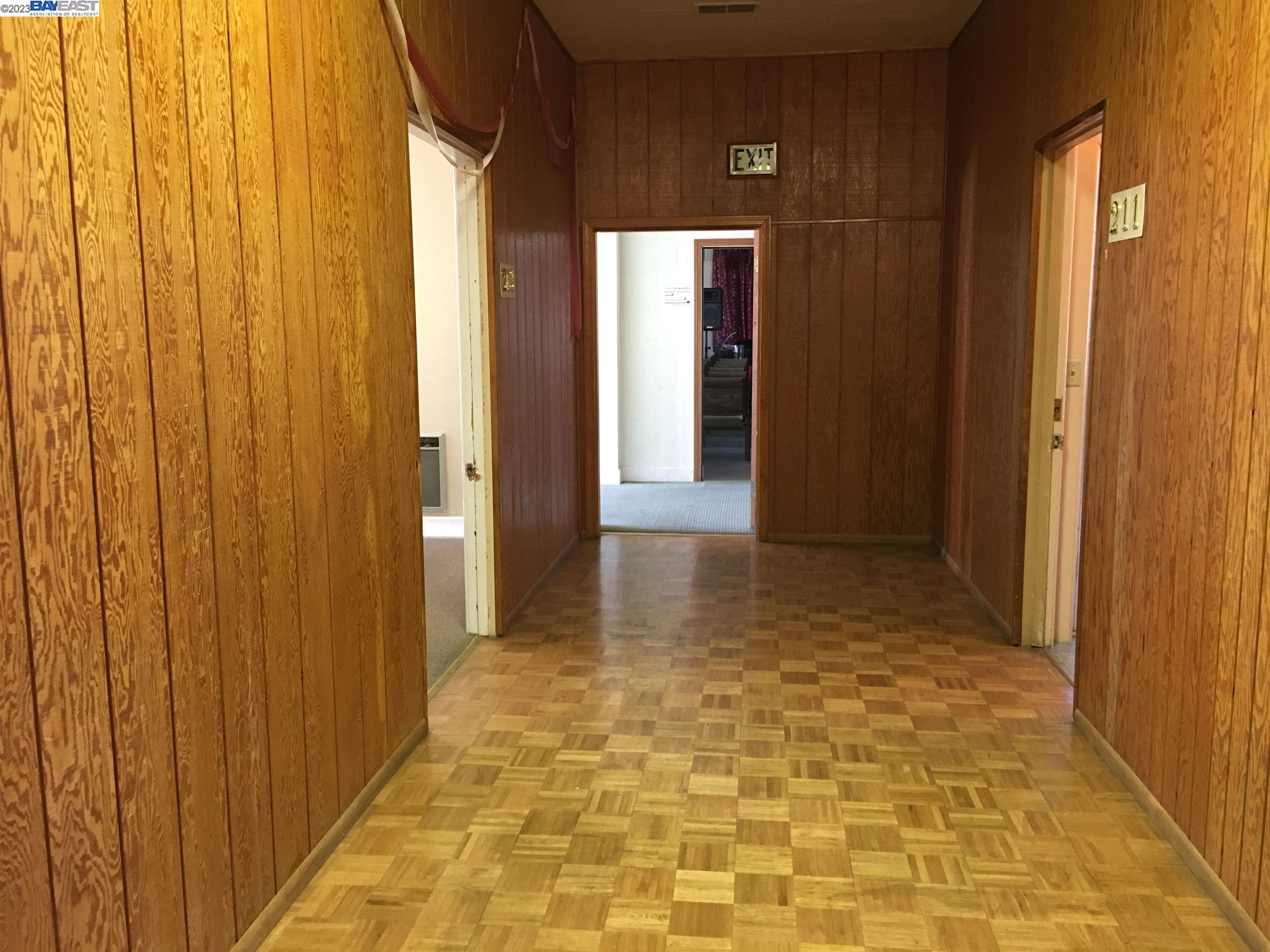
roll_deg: +0.6
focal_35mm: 29
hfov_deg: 61.7
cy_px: 476
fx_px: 1064
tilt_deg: -7.9
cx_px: 635
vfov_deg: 48.2
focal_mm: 4.15
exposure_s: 1/10
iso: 80
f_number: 2.2
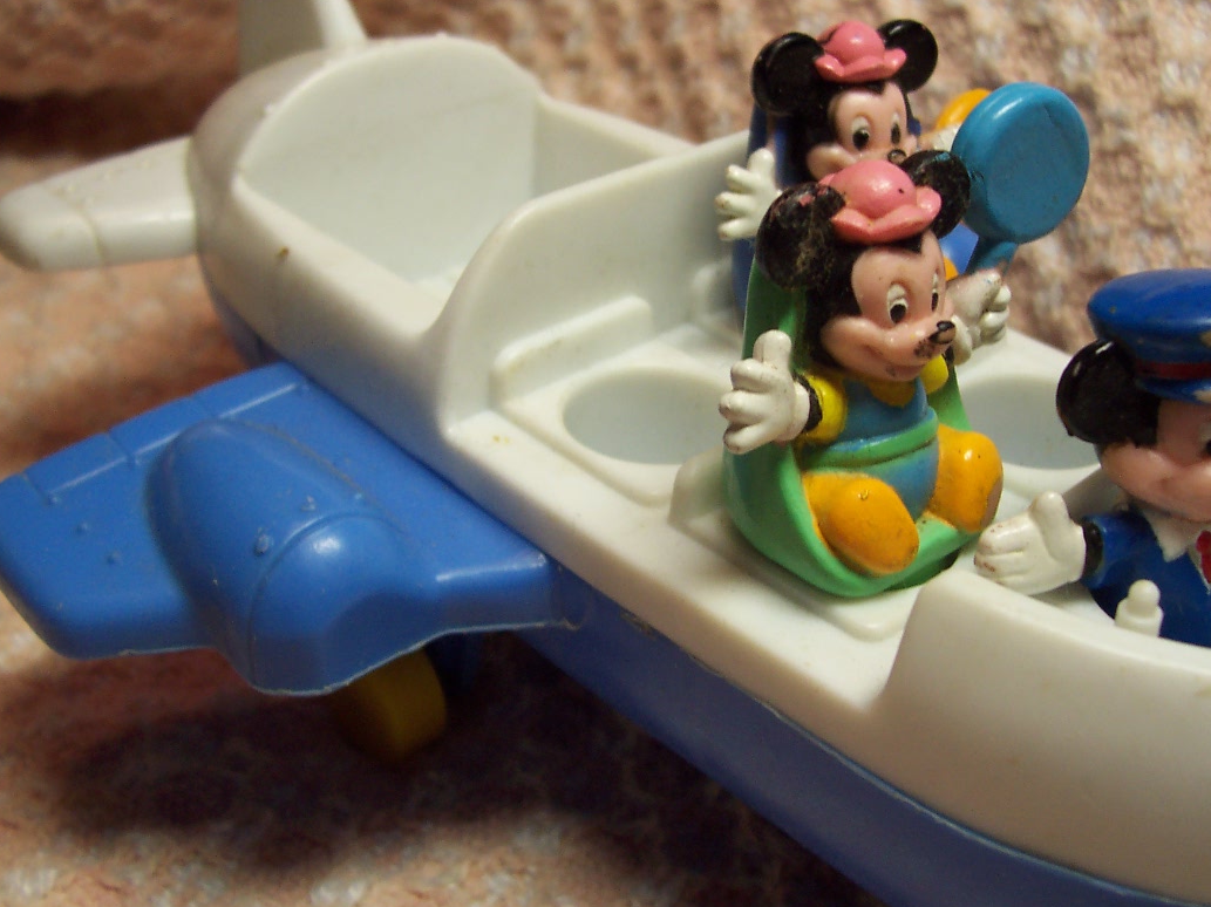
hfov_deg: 43.8
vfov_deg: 33.6
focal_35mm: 43
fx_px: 1504
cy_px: 417
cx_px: 686
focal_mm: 5.6
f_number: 2.8
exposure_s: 1/60
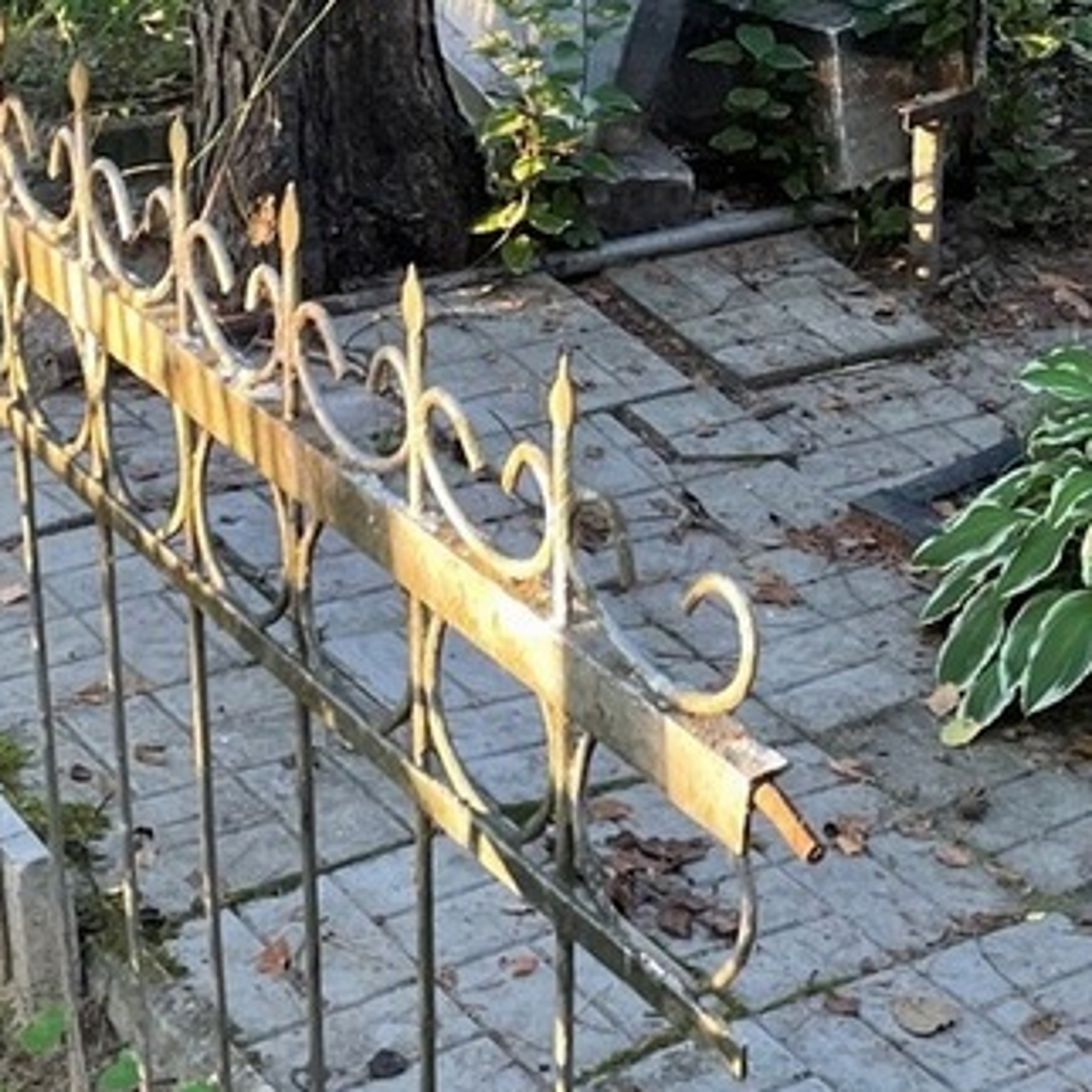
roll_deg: -4.0
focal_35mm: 73
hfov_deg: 23.3
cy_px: 190
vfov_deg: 23.3
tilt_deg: -11.3
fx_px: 2605
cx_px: 875
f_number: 1.6
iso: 125
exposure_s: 1/76
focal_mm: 4.2
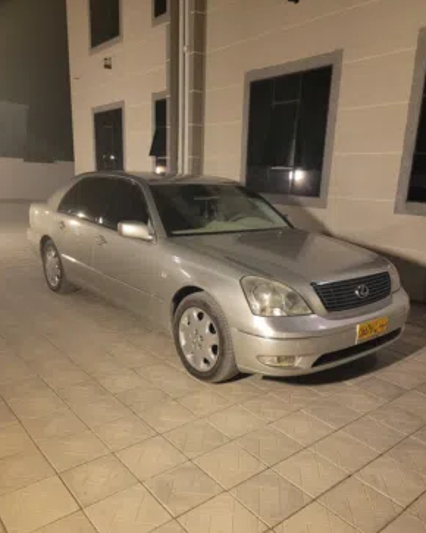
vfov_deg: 62.1
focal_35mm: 28
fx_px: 442
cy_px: 292
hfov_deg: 51.5
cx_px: 214
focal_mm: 5.4
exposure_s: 1/33
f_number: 1.8
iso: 640
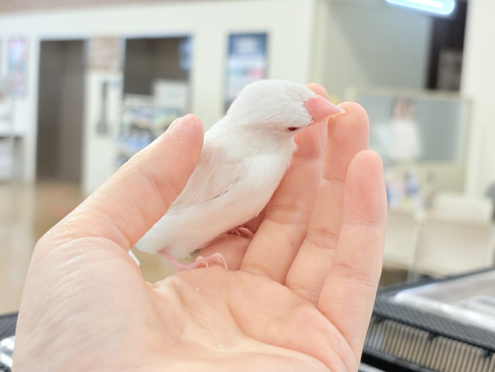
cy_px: 186
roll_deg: -2.5
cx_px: 248
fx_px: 744
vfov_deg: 28.0
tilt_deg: -5.6
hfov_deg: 36.8
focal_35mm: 52
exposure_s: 1/100
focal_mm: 5.96
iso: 80
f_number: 1.6
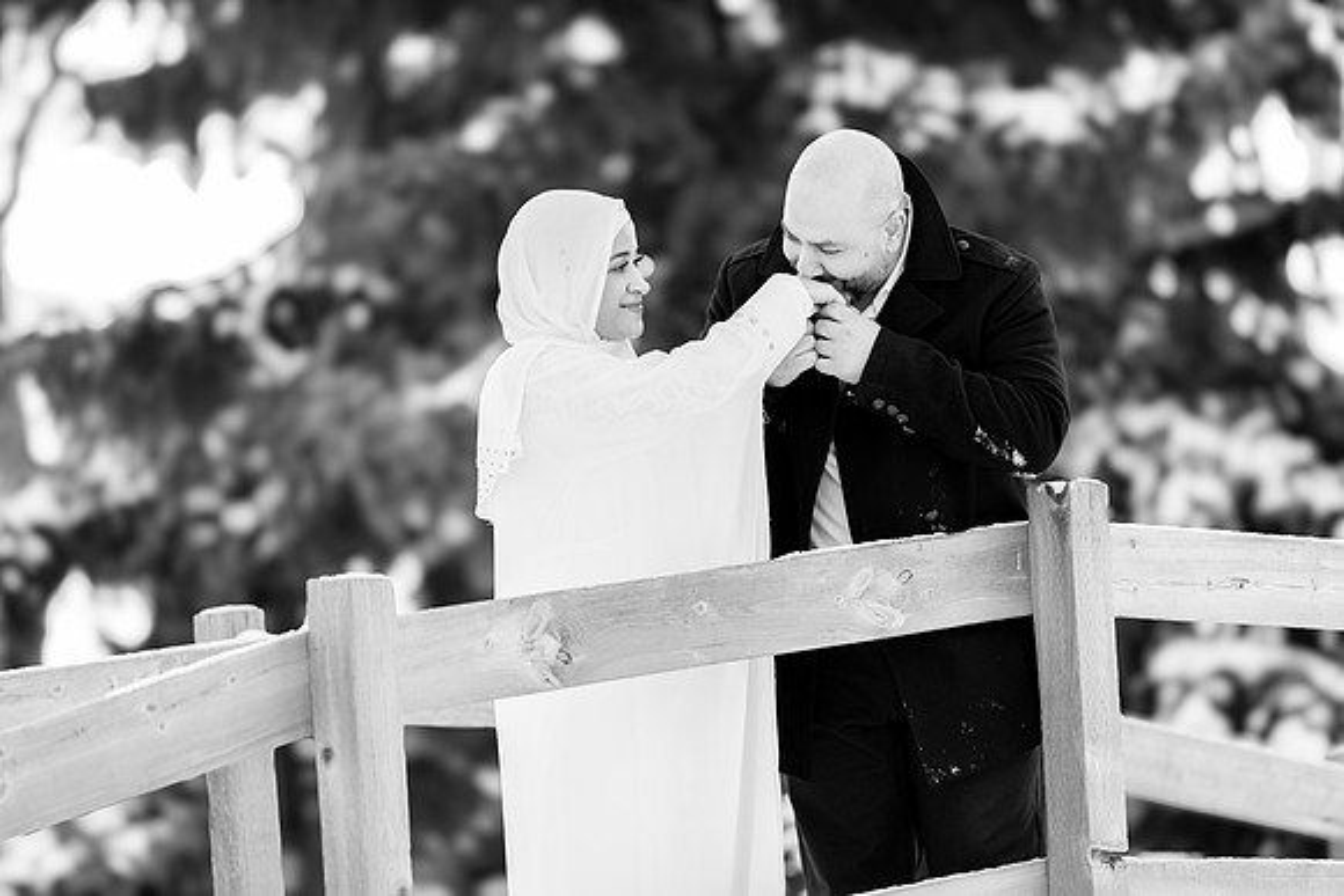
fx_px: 7468
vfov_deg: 6.9
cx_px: 672
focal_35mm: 200
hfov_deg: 10.3
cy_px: 448
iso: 100
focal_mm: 200
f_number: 2.8
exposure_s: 1/160
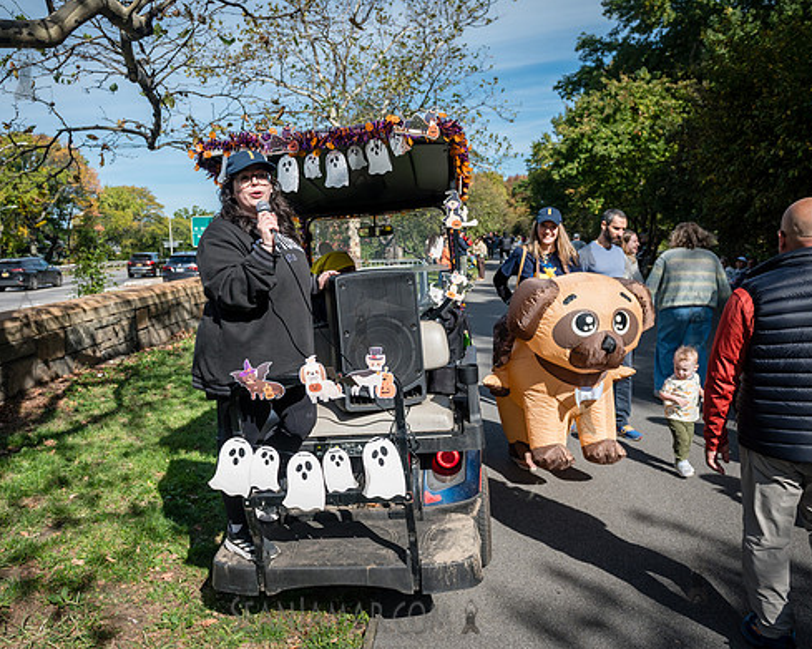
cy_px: 321
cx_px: 337
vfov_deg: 51.5
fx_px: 673
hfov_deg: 61.8
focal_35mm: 28
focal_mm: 24
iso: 1000
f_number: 5
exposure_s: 1/6400
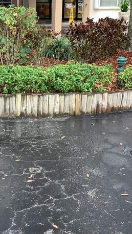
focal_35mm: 59
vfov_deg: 35.2
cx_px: 10
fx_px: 367
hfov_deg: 20.0
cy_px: 84
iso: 100
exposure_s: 1/60
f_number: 2.4
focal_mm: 3.3
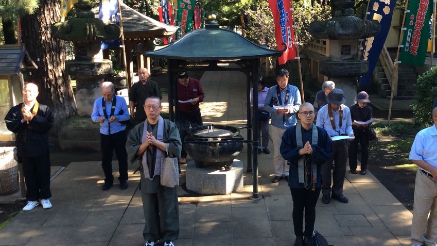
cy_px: 111
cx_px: 242
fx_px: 487
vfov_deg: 28.3
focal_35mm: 42
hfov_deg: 48.3
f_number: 2.4
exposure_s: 1/120
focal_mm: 3.3
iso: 40
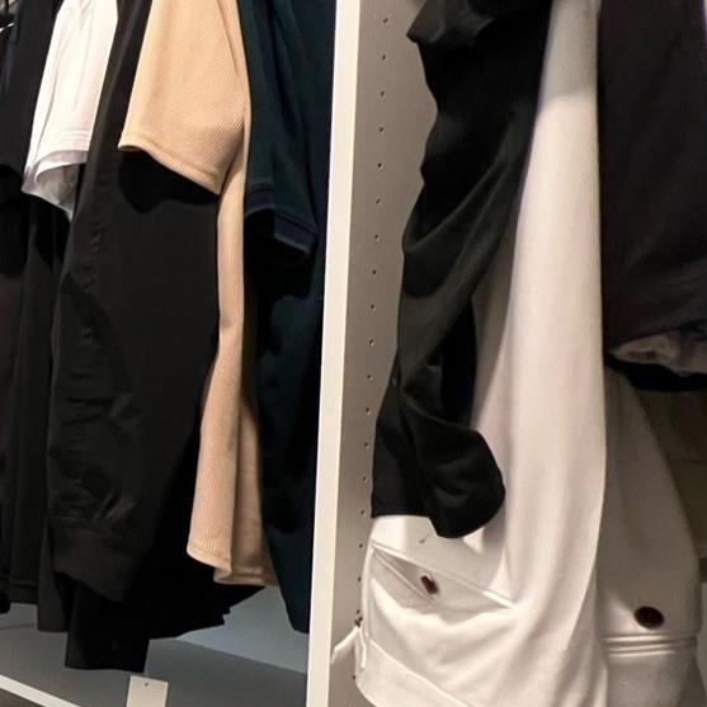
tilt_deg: -5.7
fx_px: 763
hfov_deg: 31.6
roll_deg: +1.0
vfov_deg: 48.3
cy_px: 507
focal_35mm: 33
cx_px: -294
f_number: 1.8
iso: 500
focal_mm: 1.57
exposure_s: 1/60
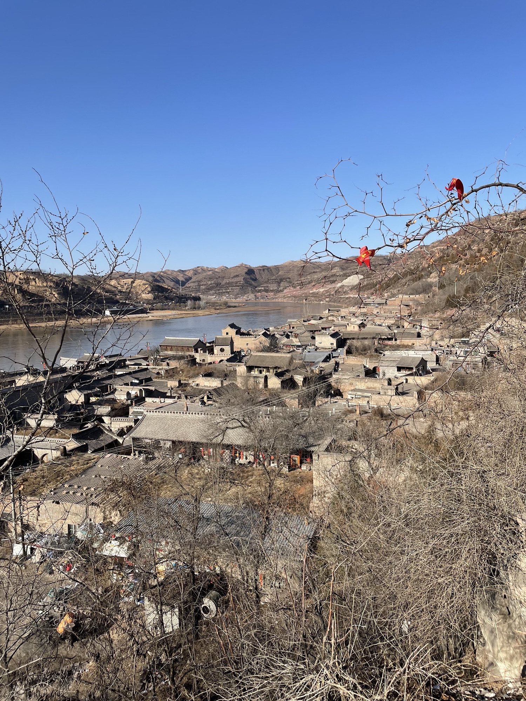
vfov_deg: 67.3
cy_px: 350
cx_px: 263
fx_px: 527
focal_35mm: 26
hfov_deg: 53.1
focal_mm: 4.2
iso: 32
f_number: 1.6
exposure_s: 1/3205
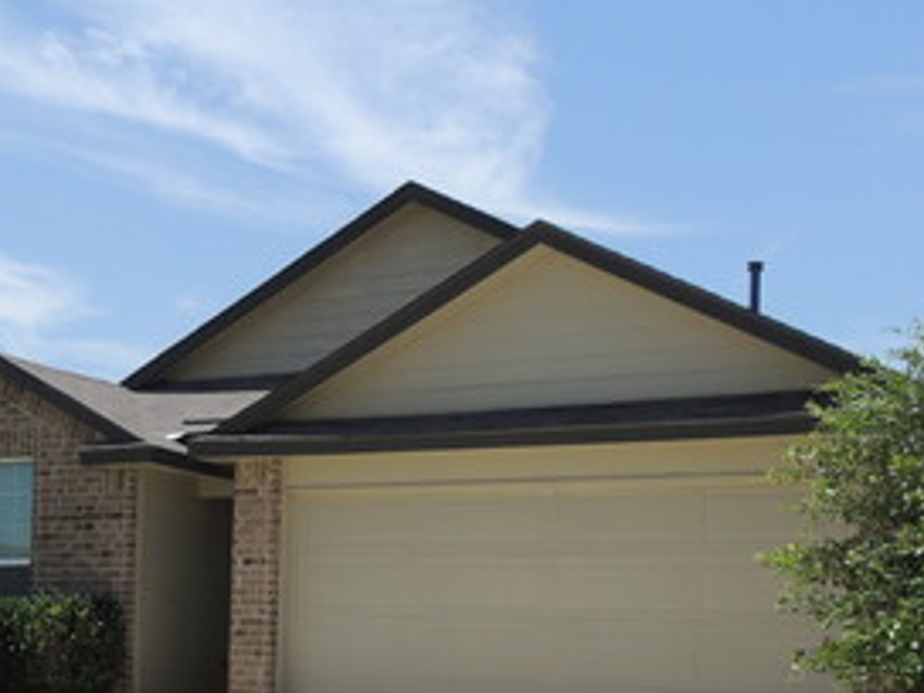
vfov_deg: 21.4
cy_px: 707
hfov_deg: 28.9
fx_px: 1762
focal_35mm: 66
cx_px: 231
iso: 100
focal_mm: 4.9
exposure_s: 1/1250
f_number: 3.4
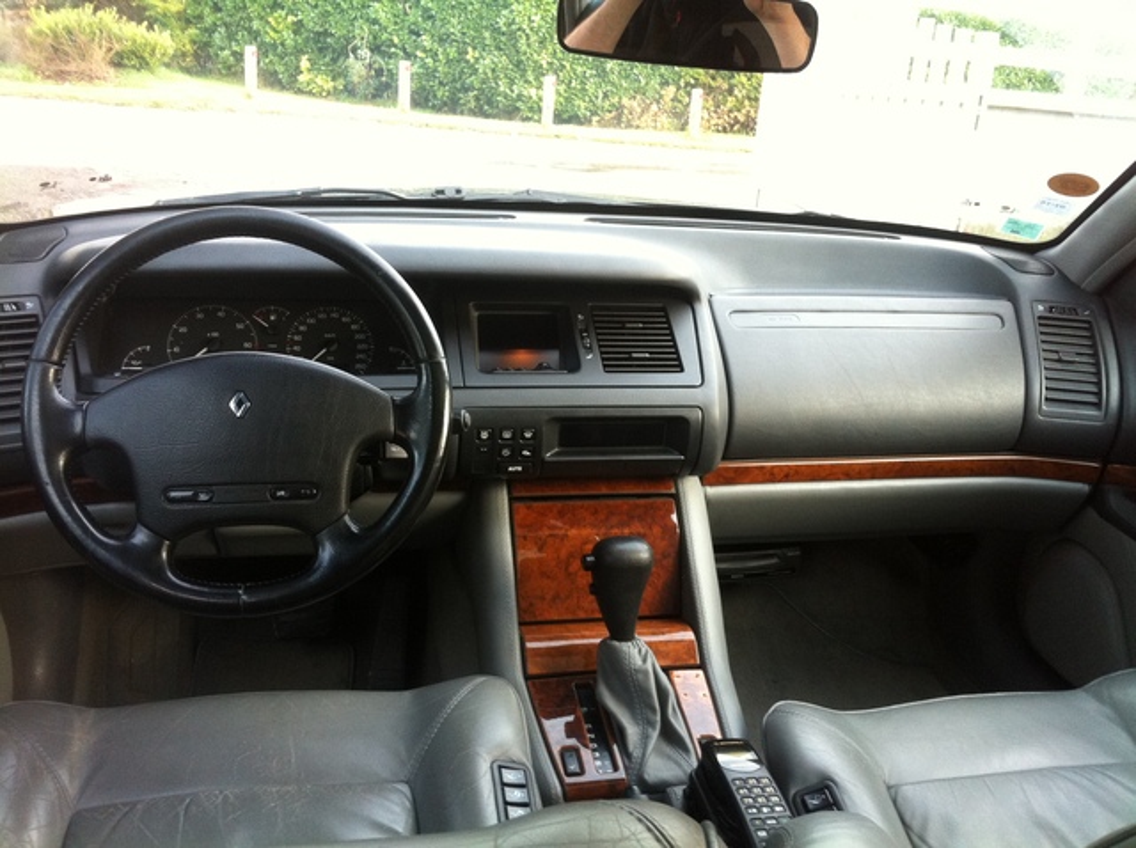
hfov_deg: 52.7
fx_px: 1147
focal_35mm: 35
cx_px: 568
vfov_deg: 40.6
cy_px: 424
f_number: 2.8
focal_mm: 3.85
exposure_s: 1/15
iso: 125
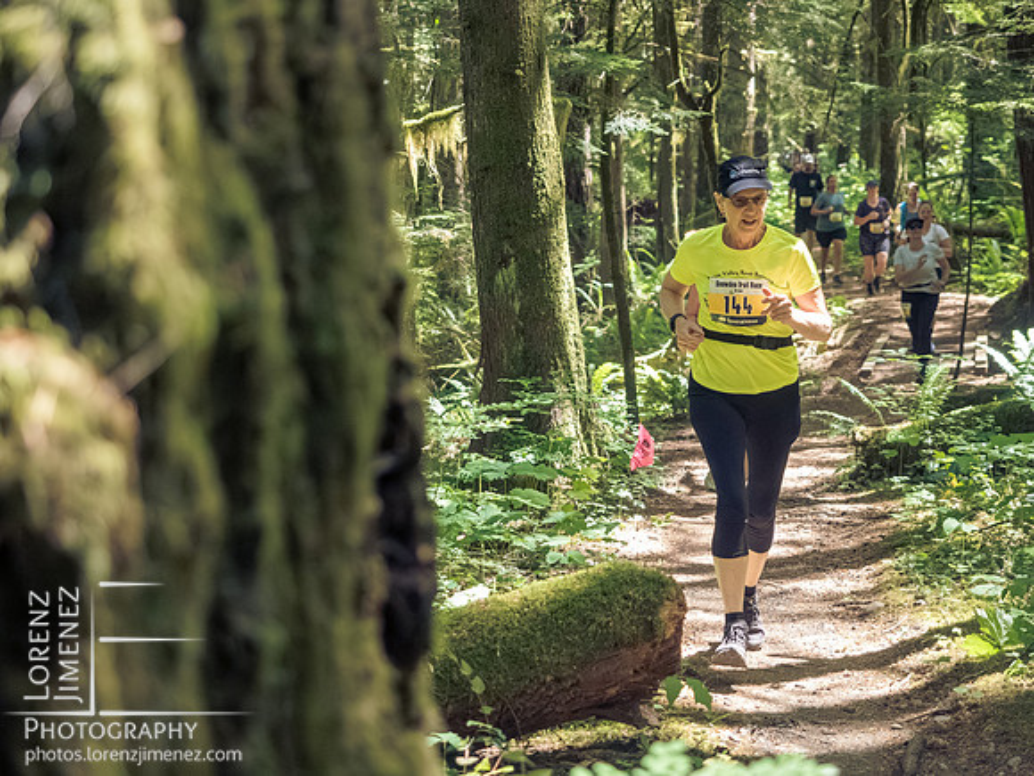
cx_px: 517
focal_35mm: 84
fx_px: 2499
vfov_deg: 17.6
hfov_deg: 23.4
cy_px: 388
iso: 5000
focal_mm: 40
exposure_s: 1/1000
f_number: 2.8
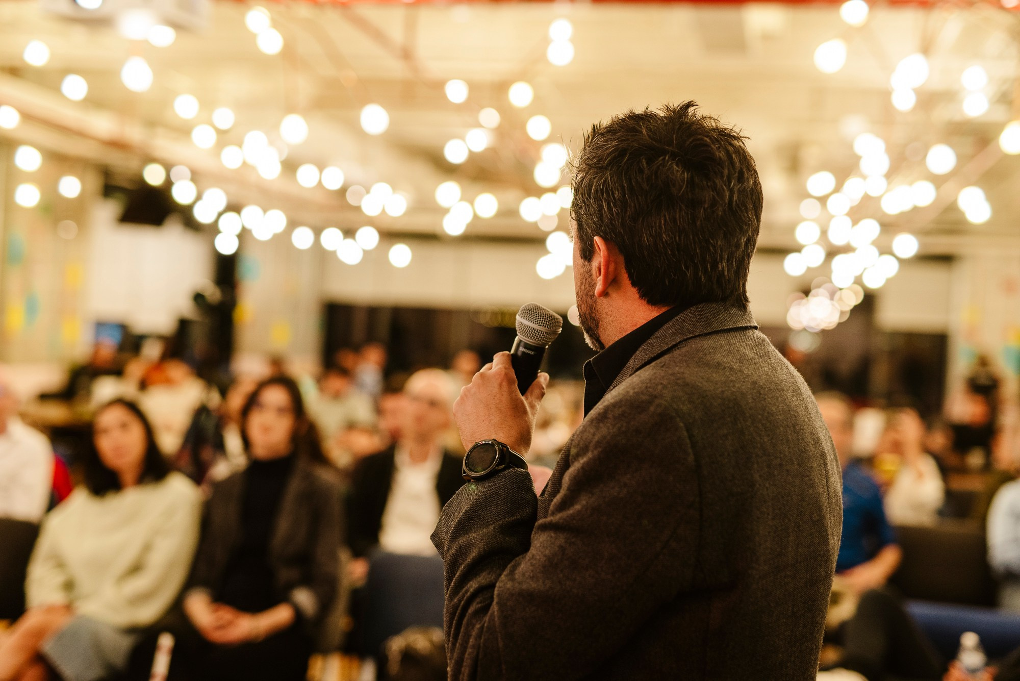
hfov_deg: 39.6
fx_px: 1417
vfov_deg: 27.0
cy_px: 340
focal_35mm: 50
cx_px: 510
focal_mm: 50
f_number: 2.2
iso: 640
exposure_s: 1/125
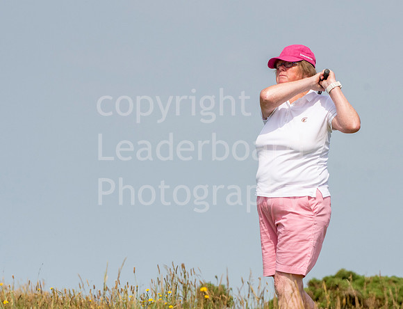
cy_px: 135
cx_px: 205
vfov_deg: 4.1
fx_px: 4328
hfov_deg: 5.3
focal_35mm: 369
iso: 500
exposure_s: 1/2500
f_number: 7.1
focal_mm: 200
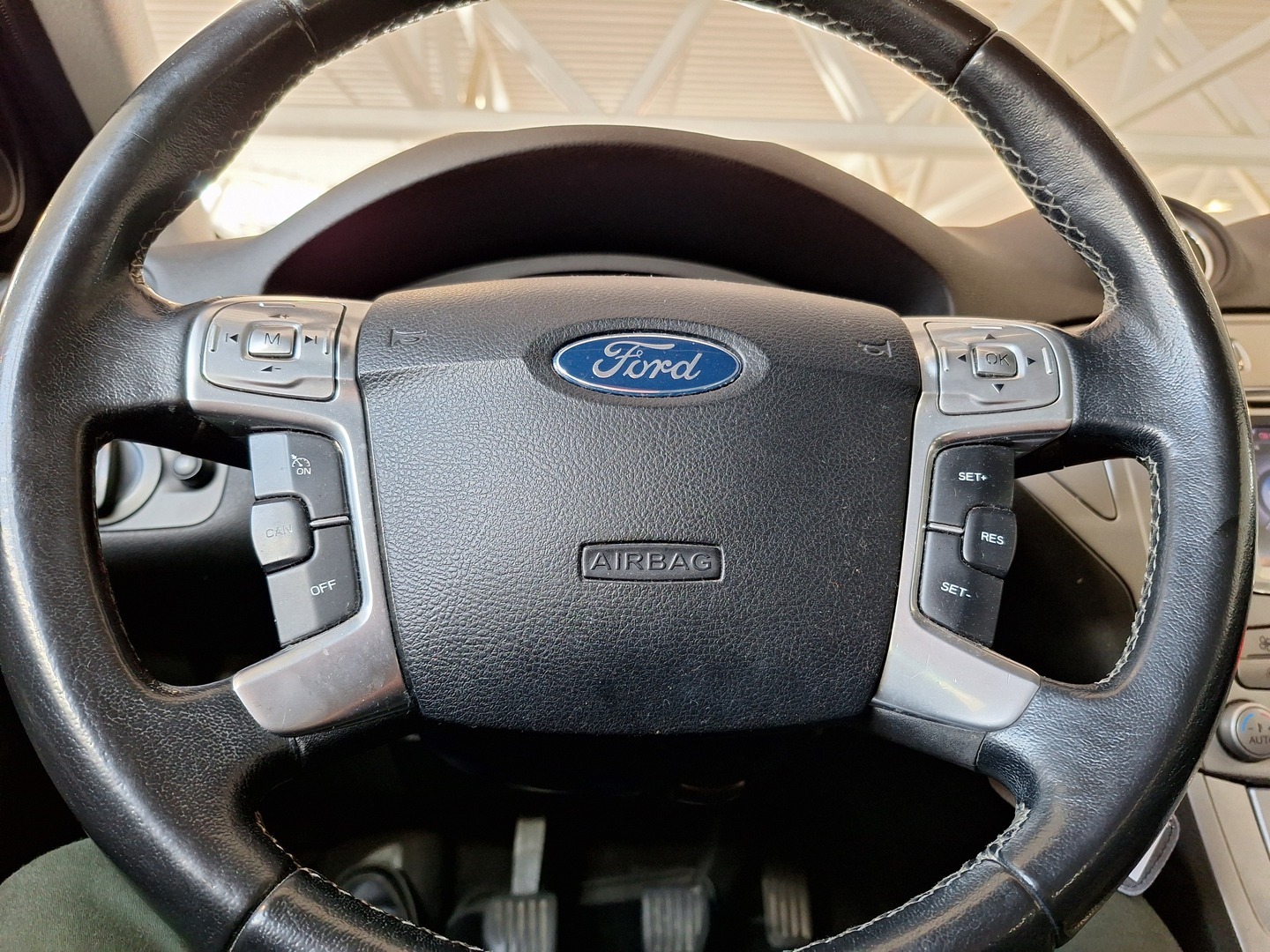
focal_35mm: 23
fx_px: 844
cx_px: 635
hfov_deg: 73.9
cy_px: 476
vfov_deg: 58.9
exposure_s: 1/50
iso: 200
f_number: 1.8
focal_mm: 5.54
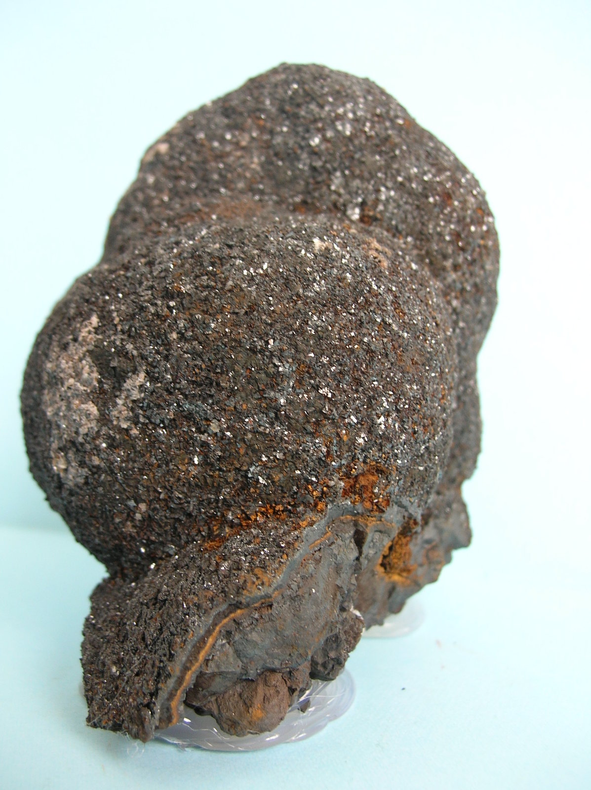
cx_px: 296
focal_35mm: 36
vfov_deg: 51.4
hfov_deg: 39.6
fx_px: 821
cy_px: 395
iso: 50
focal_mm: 6
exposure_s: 1/11.6
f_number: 2.7
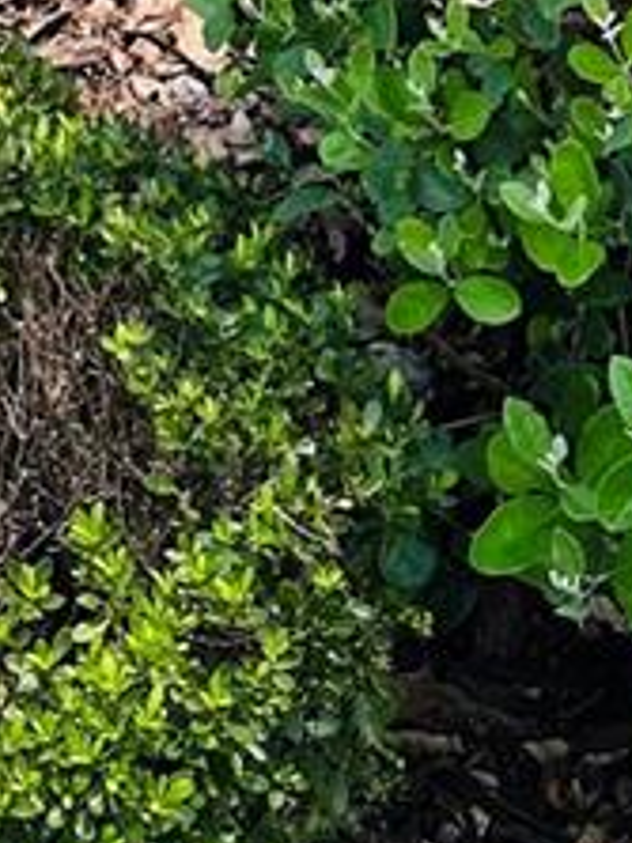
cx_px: -151
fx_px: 3143
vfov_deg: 13.3
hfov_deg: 11.2
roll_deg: +0.0
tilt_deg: -15.8
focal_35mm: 129
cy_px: -824
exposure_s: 1/3356
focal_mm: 6.86
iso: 80
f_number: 1.78
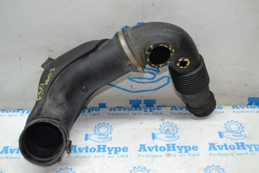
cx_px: 130
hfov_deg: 43.6
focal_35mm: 45
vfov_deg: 29.9
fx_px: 324
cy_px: 86
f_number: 4.5
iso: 400
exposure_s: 1/60
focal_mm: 30
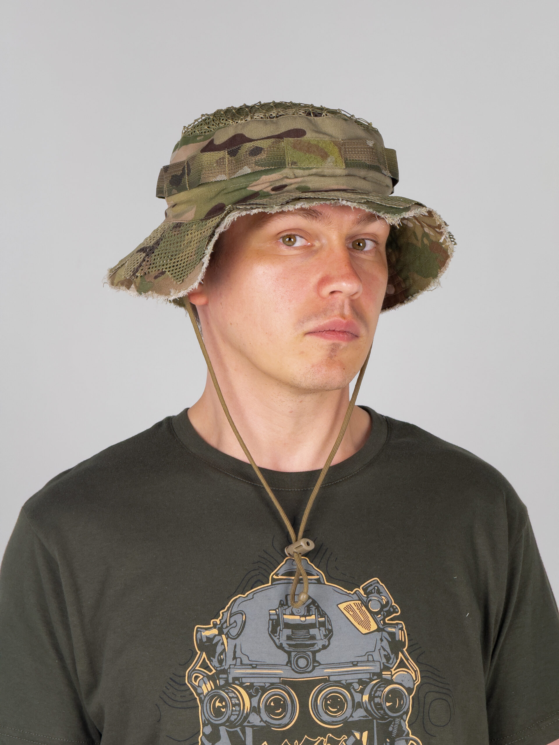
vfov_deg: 16.4
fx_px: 2584
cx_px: 280
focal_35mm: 120
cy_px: 372
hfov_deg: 12.3
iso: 80
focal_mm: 15.66
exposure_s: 1/100
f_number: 2.8
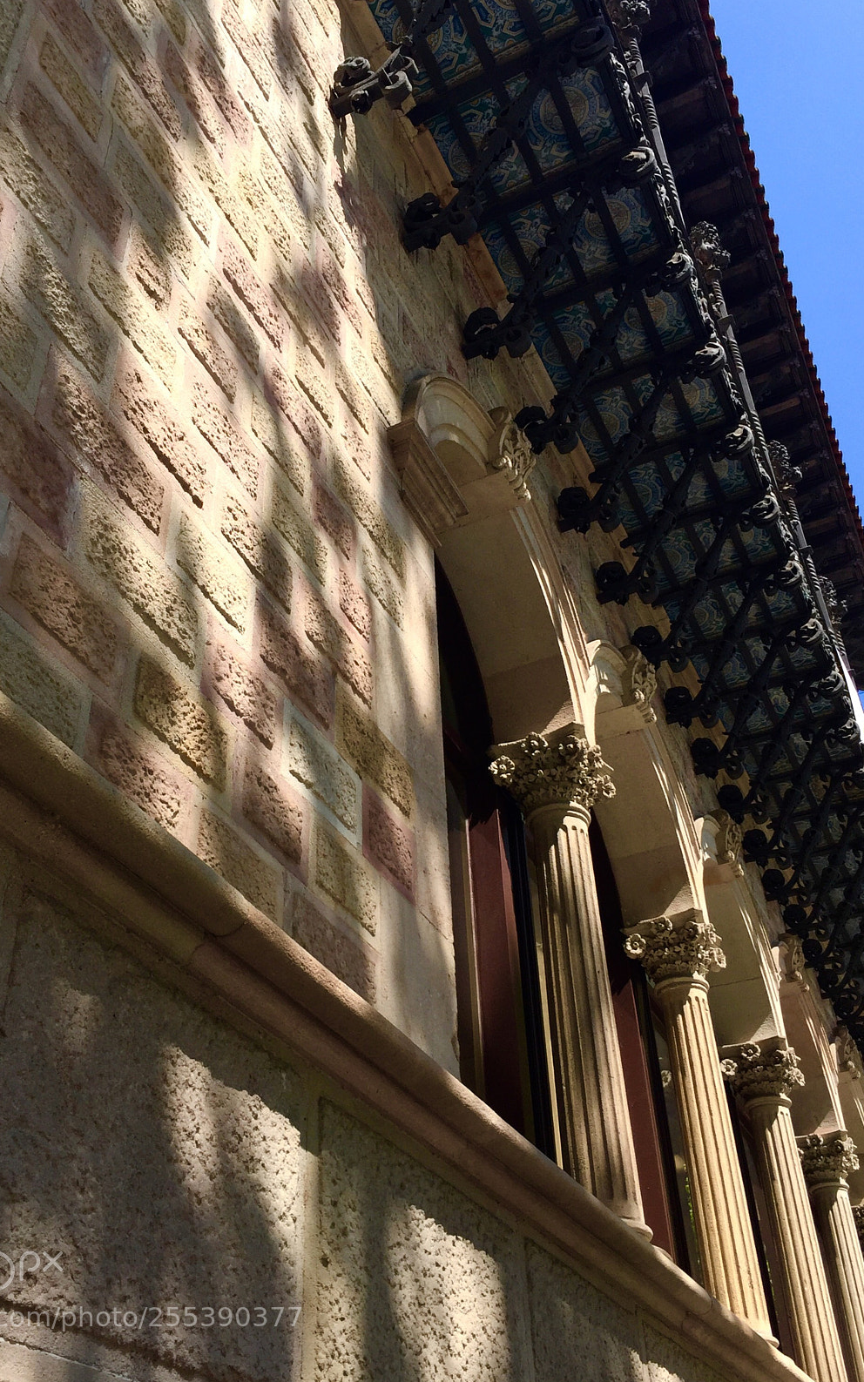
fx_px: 1168
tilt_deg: +41.2
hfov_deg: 40.5
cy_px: 689
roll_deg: +4.1
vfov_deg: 61.2
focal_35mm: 31
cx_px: 369
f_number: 2.2
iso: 32
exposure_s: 1/1130
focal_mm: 4.15
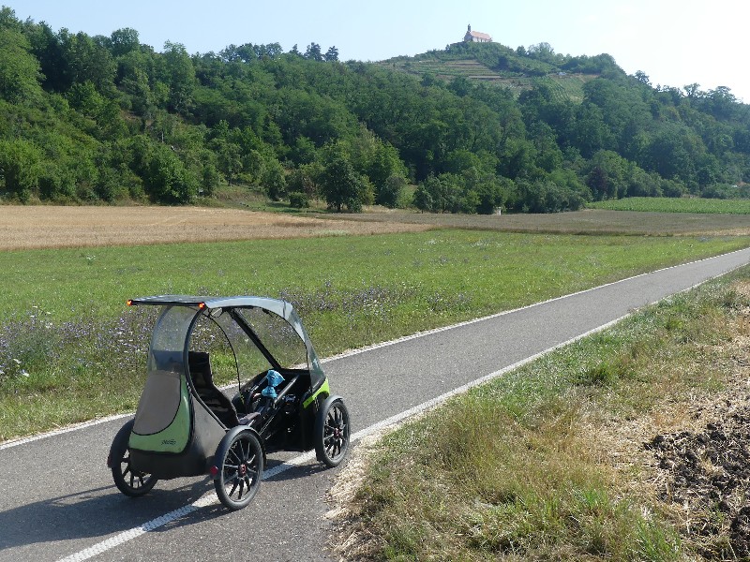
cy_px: 281
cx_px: 375
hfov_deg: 42.1
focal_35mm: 45
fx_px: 975
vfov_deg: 32.2
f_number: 4
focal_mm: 8.1
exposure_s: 1/640
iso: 100
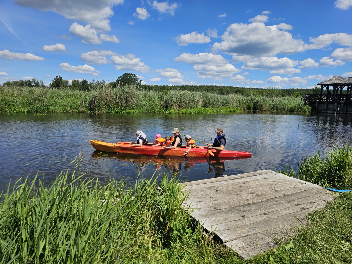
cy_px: 132
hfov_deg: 73.9
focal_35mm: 23
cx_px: 176
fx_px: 234
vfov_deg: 58.9
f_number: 1.7
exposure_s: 1/1176
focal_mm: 6.3
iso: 10
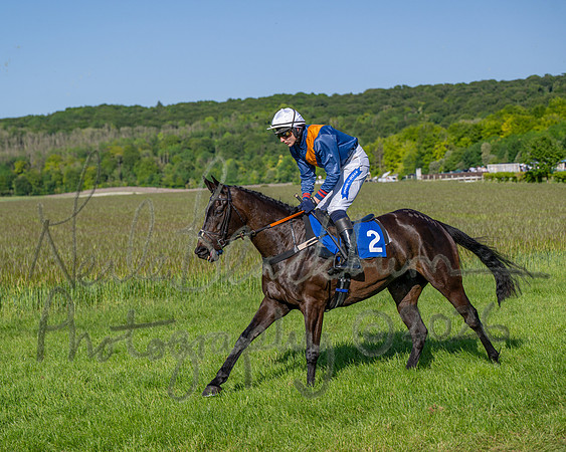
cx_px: 283
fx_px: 1321
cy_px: 226
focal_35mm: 79
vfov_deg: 19.4
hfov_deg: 24.2
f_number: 4
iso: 200
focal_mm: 70
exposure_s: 1/2500
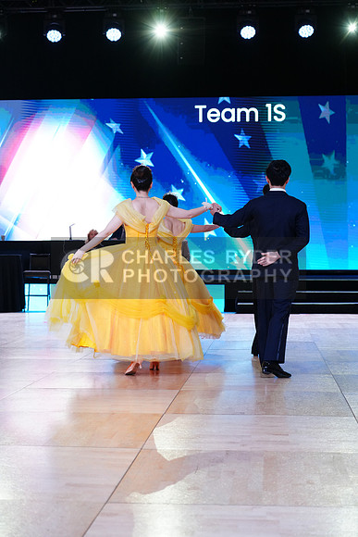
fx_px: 984
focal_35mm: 66
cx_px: 179
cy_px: 268
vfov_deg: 30.5
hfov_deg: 20.6
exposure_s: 1/500
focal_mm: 66
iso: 1600
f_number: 4
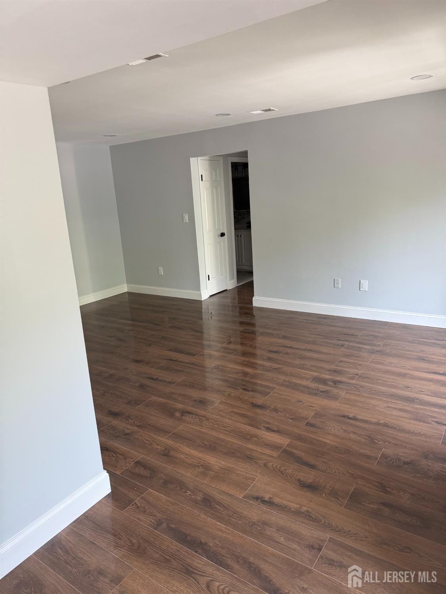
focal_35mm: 24
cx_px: 223
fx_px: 412
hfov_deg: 56.8
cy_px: 297
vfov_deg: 71.6
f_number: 1.78
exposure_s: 1/121
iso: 125
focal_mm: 6.76
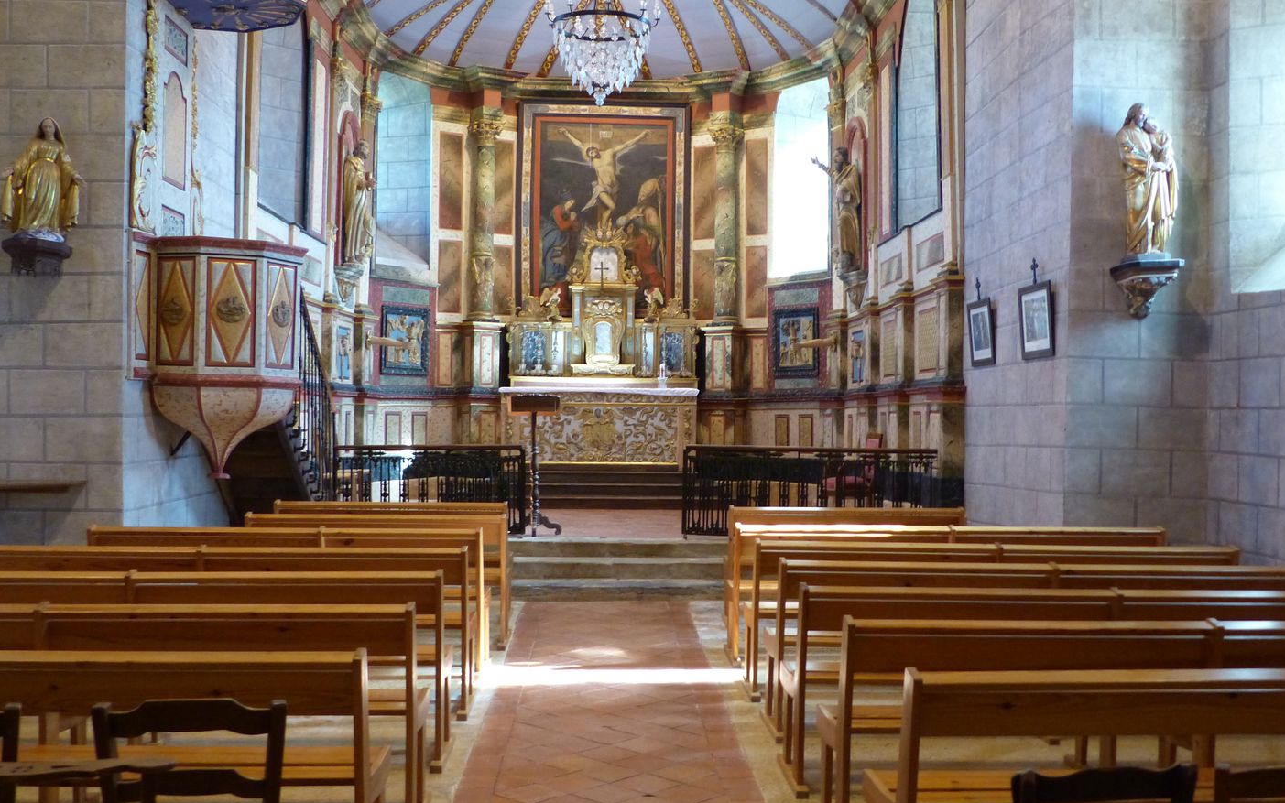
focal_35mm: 37
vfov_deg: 34.4
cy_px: 392
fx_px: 1296
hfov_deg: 52.7
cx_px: 659
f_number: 2.8
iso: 400
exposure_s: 1/40
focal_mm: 6.2
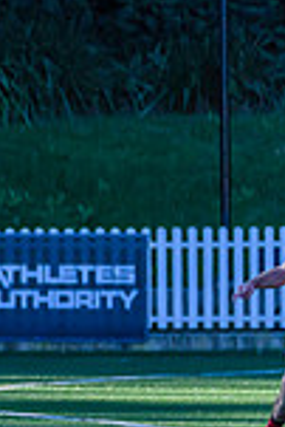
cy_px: 316
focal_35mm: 1181
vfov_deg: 1.7
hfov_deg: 1.2
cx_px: -303
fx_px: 13991
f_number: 5.6
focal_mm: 280
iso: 800
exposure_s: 1/2000
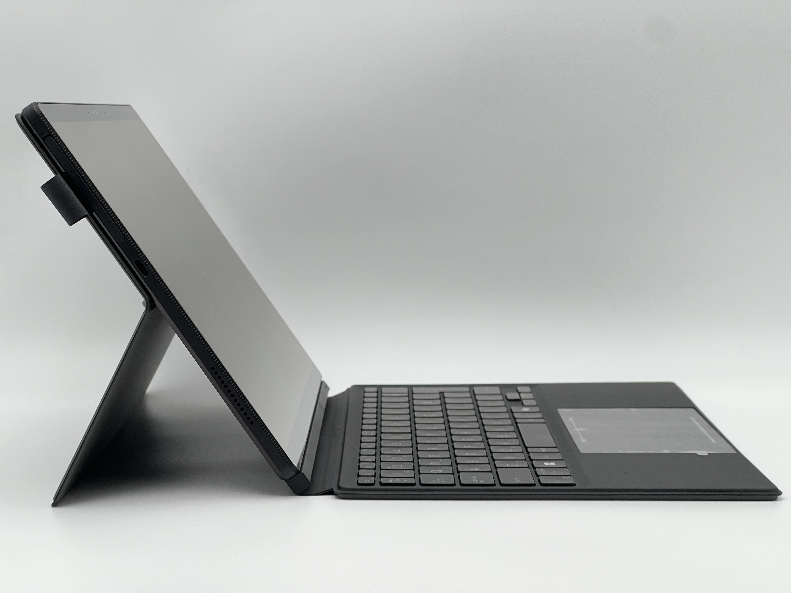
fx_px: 1760
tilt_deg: -5.8
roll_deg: +0.7
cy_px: 296
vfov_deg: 19.1
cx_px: 396
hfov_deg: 25.3
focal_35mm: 77
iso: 80
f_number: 2.8
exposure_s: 1/99
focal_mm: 9
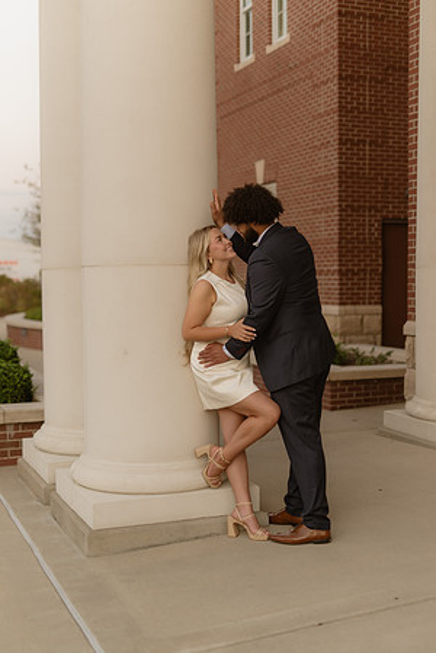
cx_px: 218
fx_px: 908
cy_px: 326
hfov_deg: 27.0
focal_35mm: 50
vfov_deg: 39.6
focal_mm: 50
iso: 250
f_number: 1.4
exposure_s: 1/250
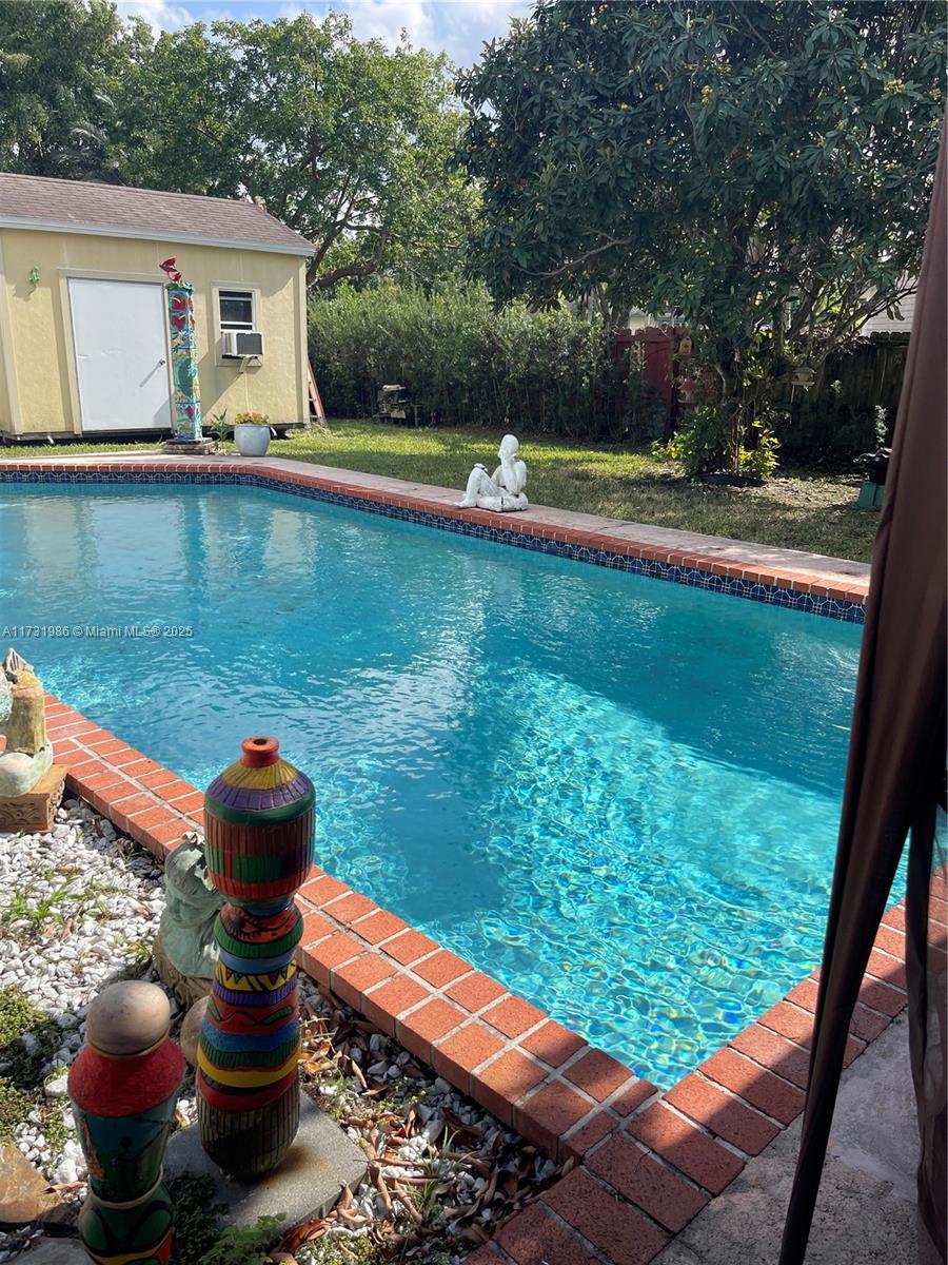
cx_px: 474
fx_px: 913
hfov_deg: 54.9
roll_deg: -0.6
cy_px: 632
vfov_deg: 69.4
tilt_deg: -16.9
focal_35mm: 25
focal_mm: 5.1
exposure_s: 1/2203
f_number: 1.6
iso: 32
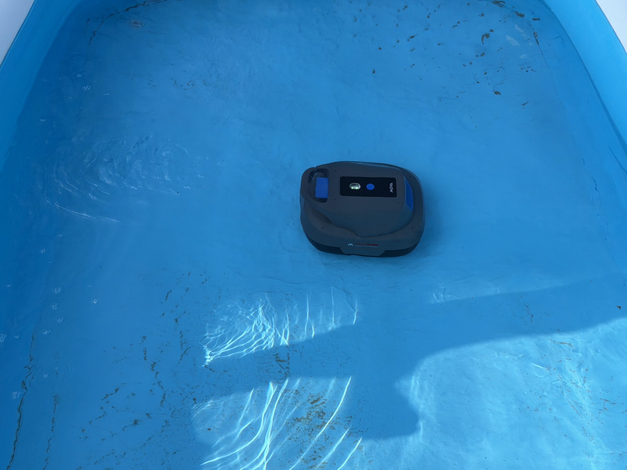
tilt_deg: -48.6
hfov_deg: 39.7
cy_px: 235
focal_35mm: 48
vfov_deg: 30.3
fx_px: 869
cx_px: 314
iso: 64
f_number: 1.78
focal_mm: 6.76
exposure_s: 1/2146
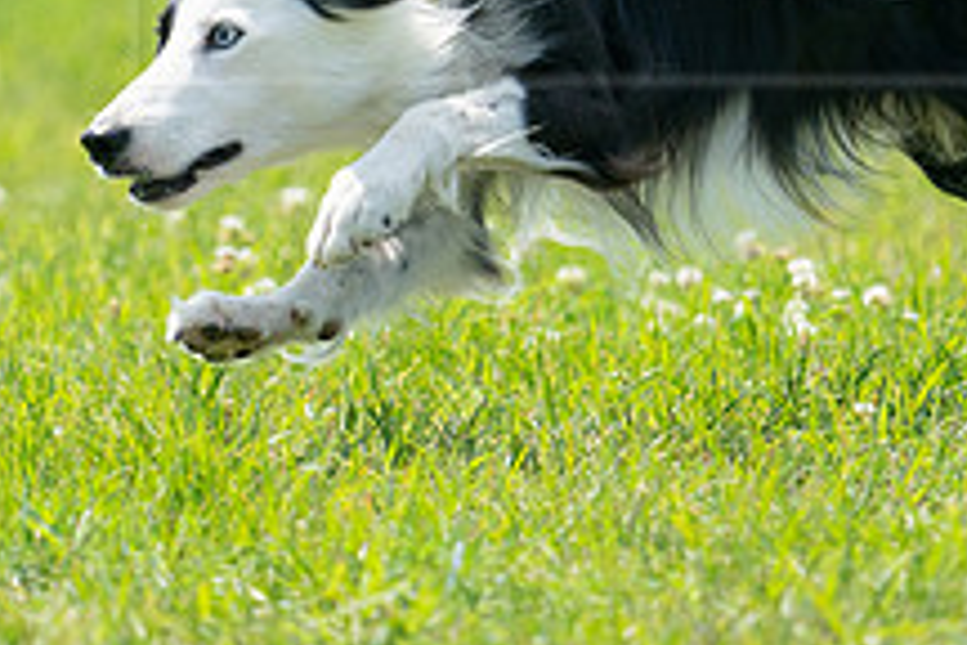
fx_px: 24630
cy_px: 16
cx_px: 555
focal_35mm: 917
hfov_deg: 2.2
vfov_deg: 1.5
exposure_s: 1/4000
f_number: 6.3
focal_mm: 341
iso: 1250
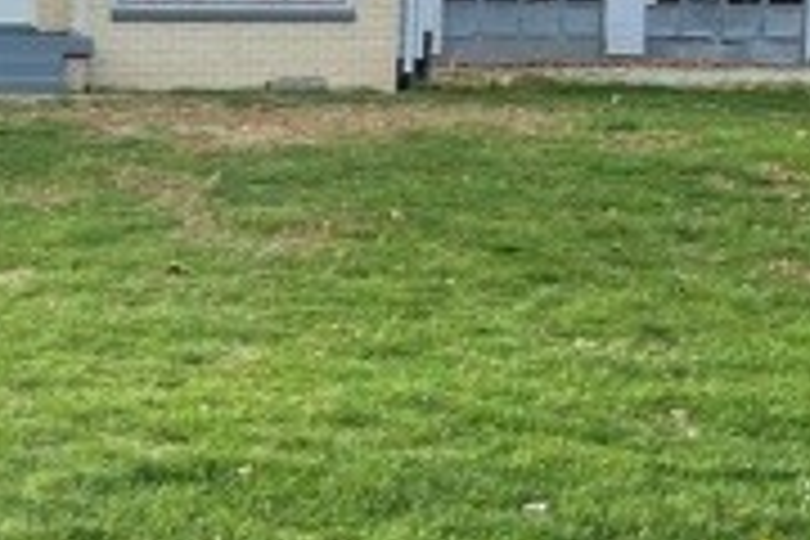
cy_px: 338
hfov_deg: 20.2
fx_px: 2160
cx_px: -94
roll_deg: -0.6
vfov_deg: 14.2
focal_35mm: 96
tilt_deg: -6.2
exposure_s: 1/1171
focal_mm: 4.2
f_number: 1.6
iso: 32
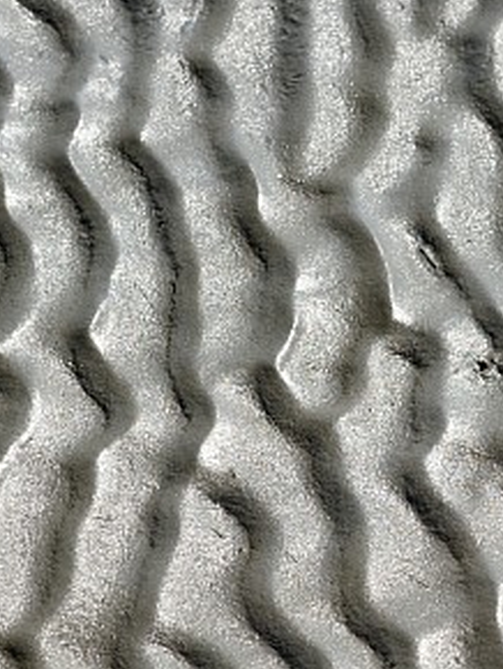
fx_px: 5572
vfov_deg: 6.9
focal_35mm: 288
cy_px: 546
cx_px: 526
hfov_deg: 5.2
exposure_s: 1/640
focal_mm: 85
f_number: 9
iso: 200
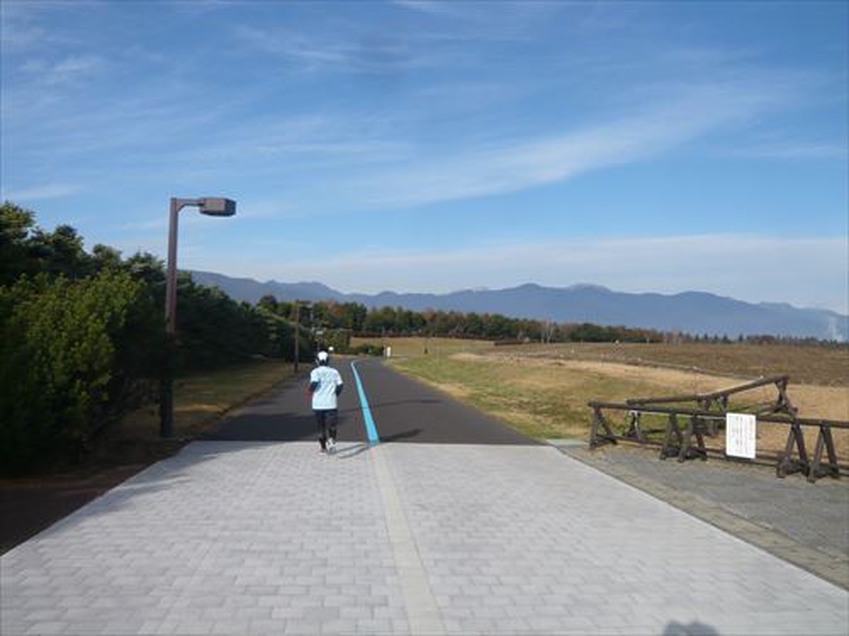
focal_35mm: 28
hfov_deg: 63.4
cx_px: 424
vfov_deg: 49.7
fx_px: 687
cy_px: 318
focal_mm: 4.6
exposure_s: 1/160
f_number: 8
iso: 100
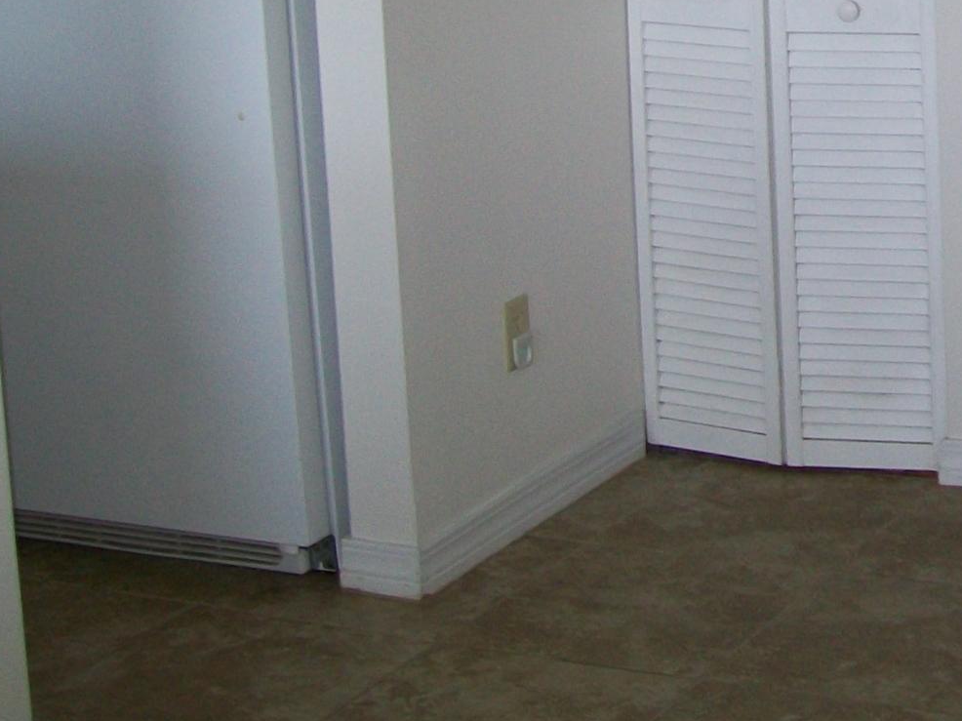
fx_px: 2556
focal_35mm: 92
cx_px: 1122
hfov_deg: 20.1
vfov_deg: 15.5
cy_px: -128
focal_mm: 6.1
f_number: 2.7
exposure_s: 1/60
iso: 64
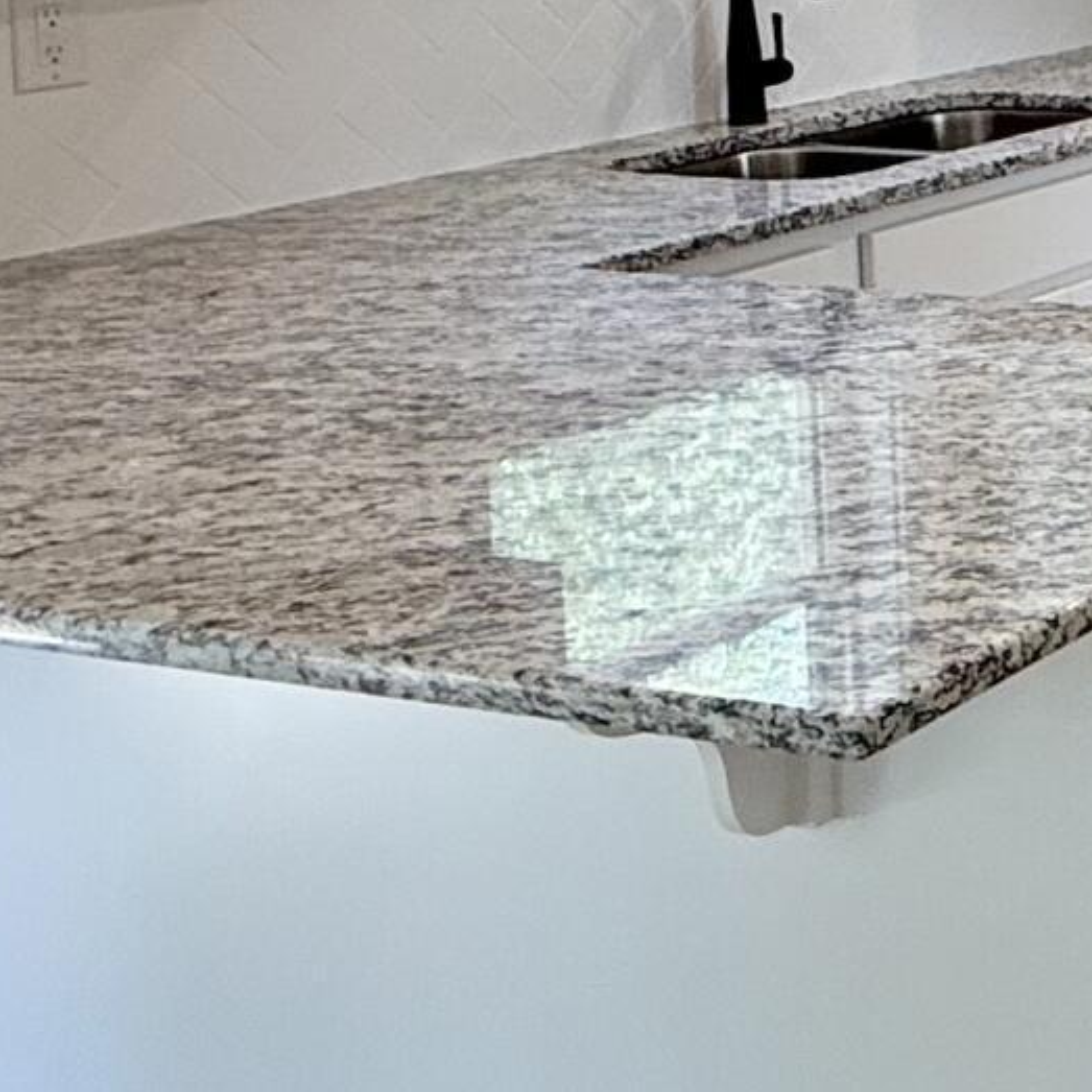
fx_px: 2534
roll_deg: +0.1
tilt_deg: -4.6
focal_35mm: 71
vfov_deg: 23.1
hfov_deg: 18.1
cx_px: 2073
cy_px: -61
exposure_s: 1/120
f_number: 2.2
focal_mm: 2.22
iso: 80
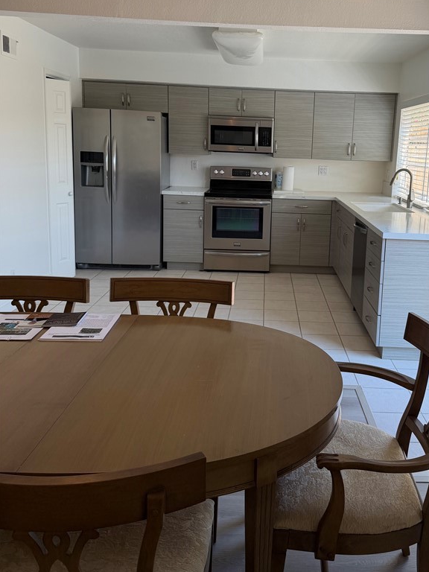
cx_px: 284
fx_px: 529
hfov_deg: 43.6
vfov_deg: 56.4
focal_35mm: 32
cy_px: 229
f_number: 1.78
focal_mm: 6.76
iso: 80
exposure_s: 1/263
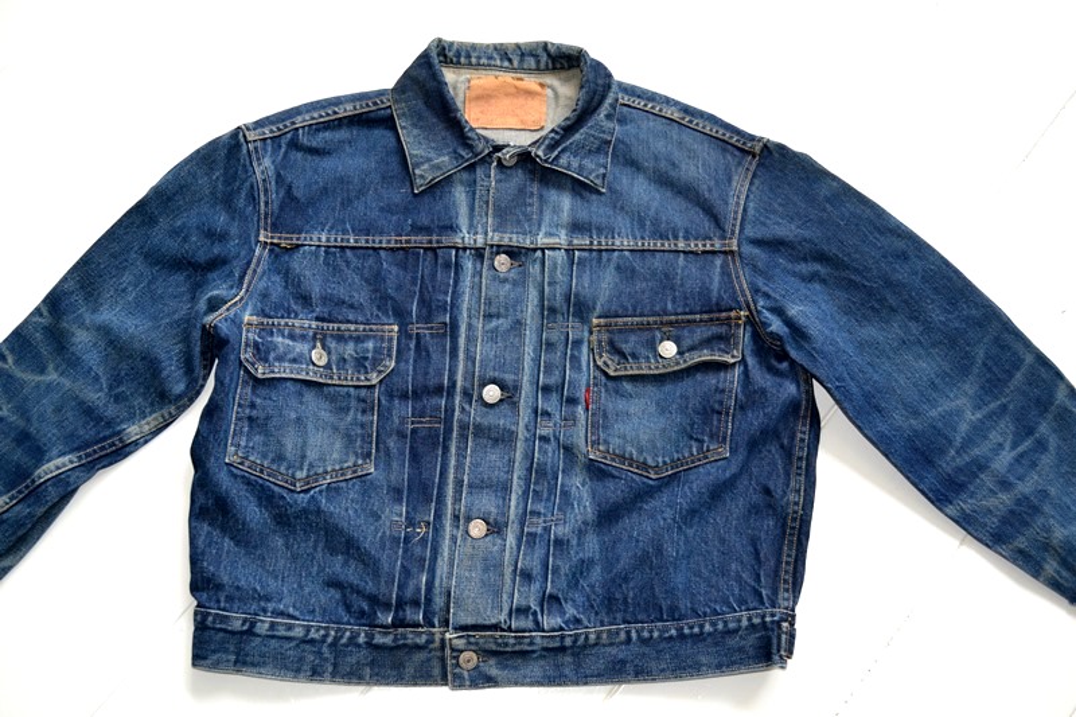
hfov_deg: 49.6
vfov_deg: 34.2
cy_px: 358
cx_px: 538
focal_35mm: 39
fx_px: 1165
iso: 400
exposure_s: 1/80
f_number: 4.2
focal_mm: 26
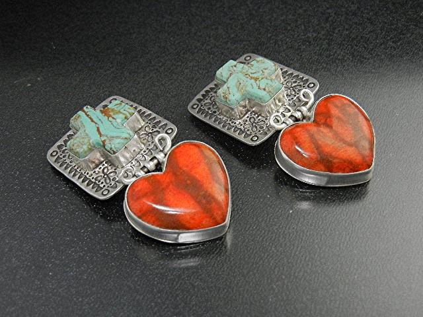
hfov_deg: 42.1
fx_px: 550
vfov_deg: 32.2
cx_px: 212
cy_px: 158
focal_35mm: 45
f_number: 7.6
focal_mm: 8.1
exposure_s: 1/30
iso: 800
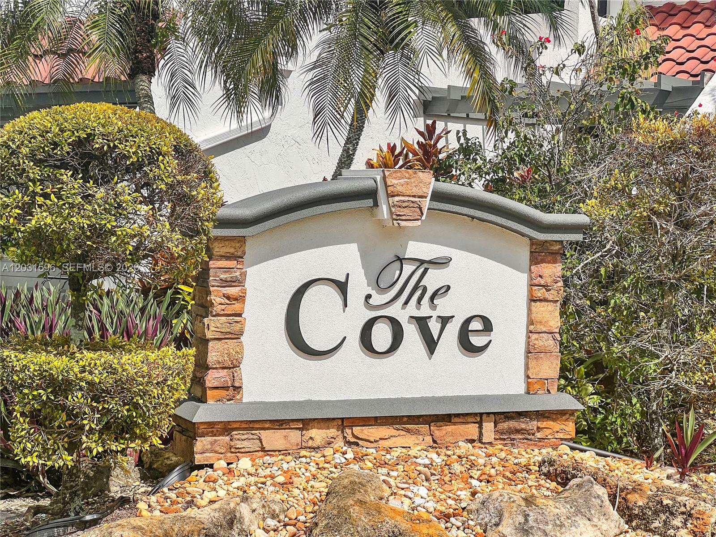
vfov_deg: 19.1
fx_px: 1593
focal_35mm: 77
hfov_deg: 25.3
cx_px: 358
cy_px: 268
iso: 32
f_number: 2.8
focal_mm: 9
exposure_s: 1/1340
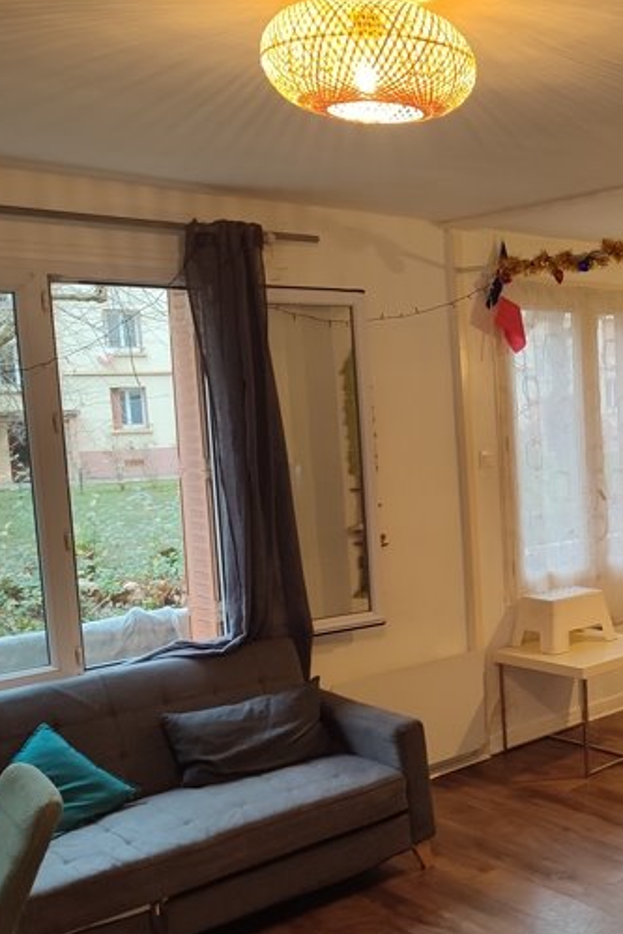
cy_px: 518
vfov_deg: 48.4
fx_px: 1038
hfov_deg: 30.4
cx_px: 662
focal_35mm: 40
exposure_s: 1/33
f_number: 1.89
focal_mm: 5.89
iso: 133
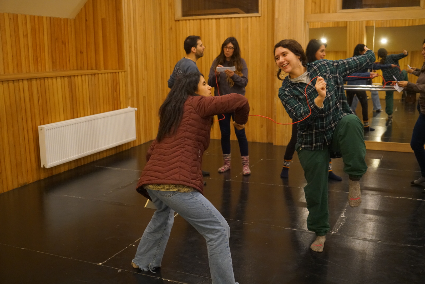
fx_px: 461
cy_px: 142
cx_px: 212
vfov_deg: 34.3
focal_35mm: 39
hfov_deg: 49.5
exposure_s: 1/80
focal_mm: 39
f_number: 4
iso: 6400
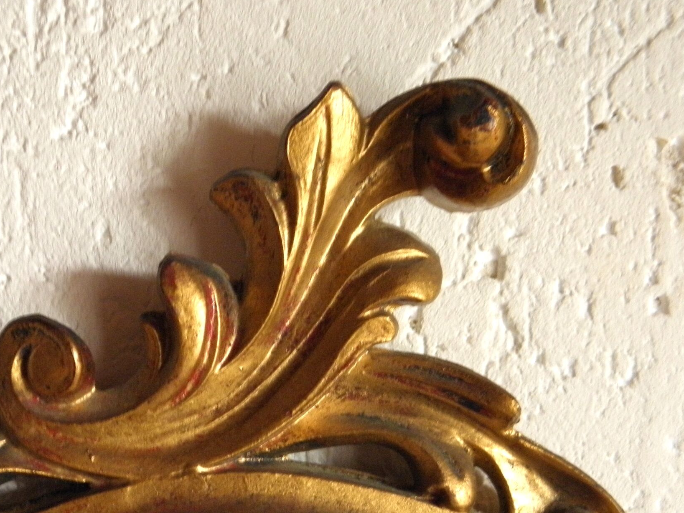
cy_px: 346
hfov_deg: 31.6
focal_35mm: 61
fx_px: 1205
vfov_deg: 23.9
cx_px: 270
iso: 250
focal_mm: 7.1
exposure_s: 1/8
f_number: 3.8
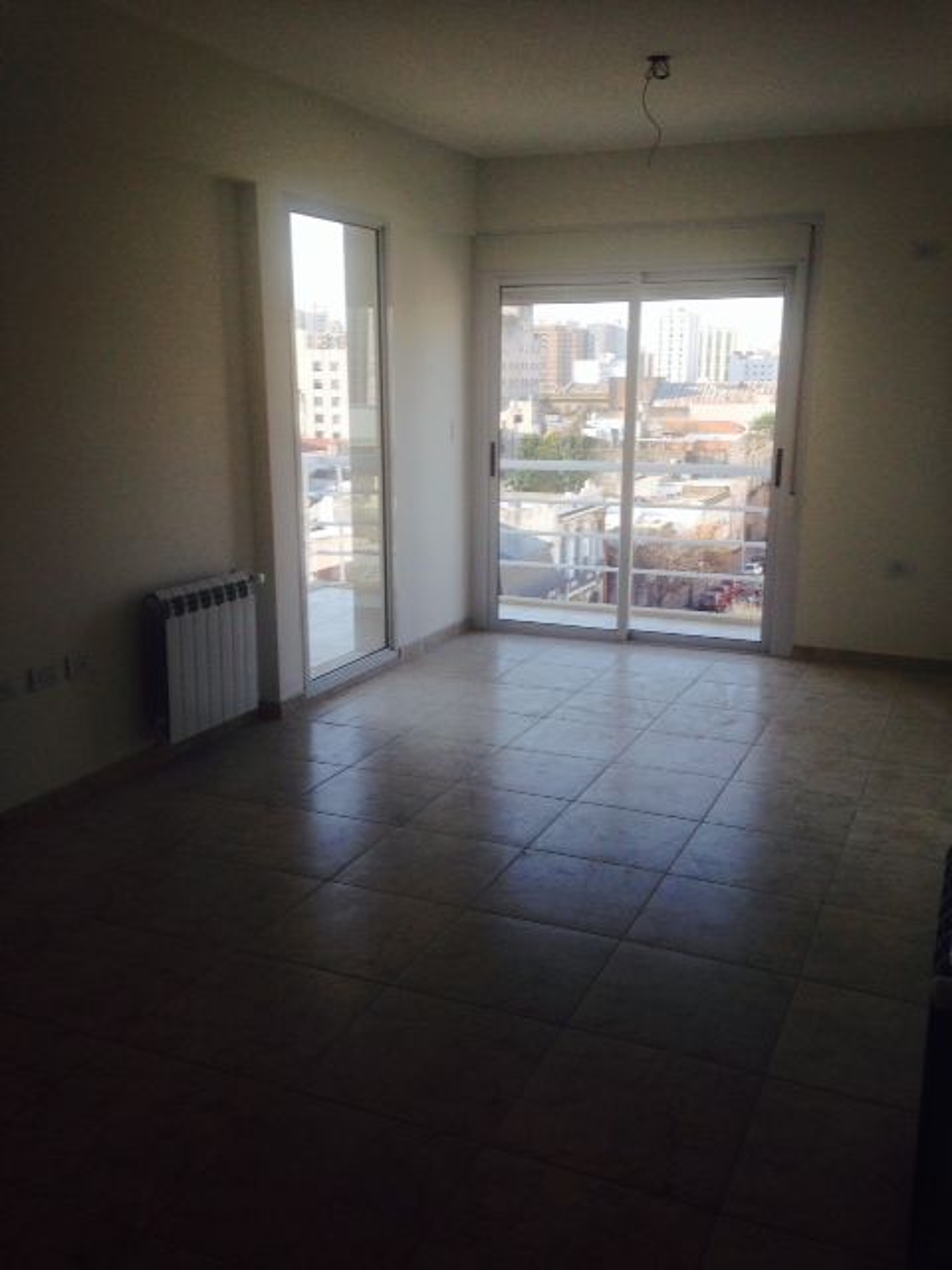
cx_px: 476
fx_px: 1210
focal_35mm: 33
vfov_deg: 55.4
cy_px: 635
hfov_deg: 42.9
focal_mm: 4.12
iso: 50
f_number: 2.4
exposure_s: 1/282
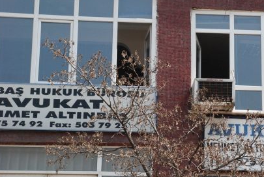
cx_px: 202
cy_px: 79
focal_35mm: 147
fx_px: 1080
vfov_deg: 9.4
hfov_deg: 13.9
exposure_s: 1/800
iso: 1000
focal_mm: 62
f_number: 7.1
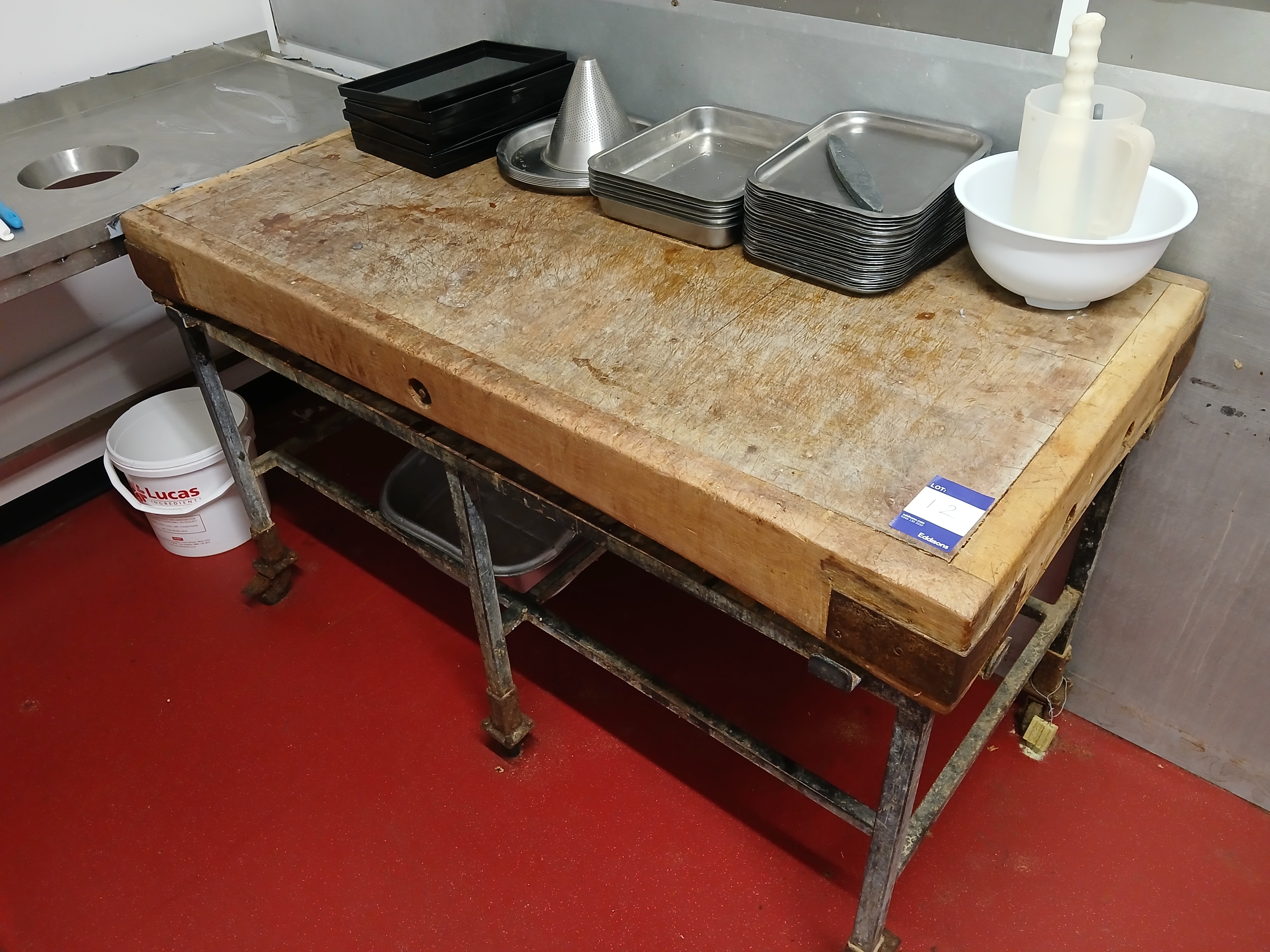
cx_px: 635
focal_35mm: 26
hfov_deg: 67.3
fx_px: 954
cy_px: 476
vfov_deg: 53.1
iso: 250
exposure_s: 1/50
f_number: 1.8
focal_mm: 3.98
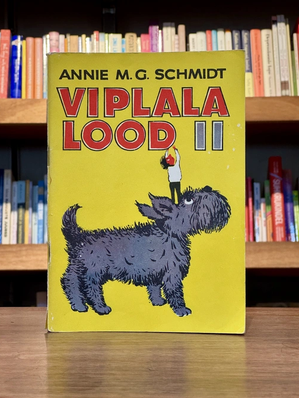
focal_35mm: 78
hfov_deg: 18.9
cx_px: 148
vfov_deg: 25.0
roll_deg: -0.1
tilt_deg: -0.1
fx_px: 898
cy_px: 199
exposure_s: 1/99
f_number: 2.8
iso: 200
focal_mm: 9
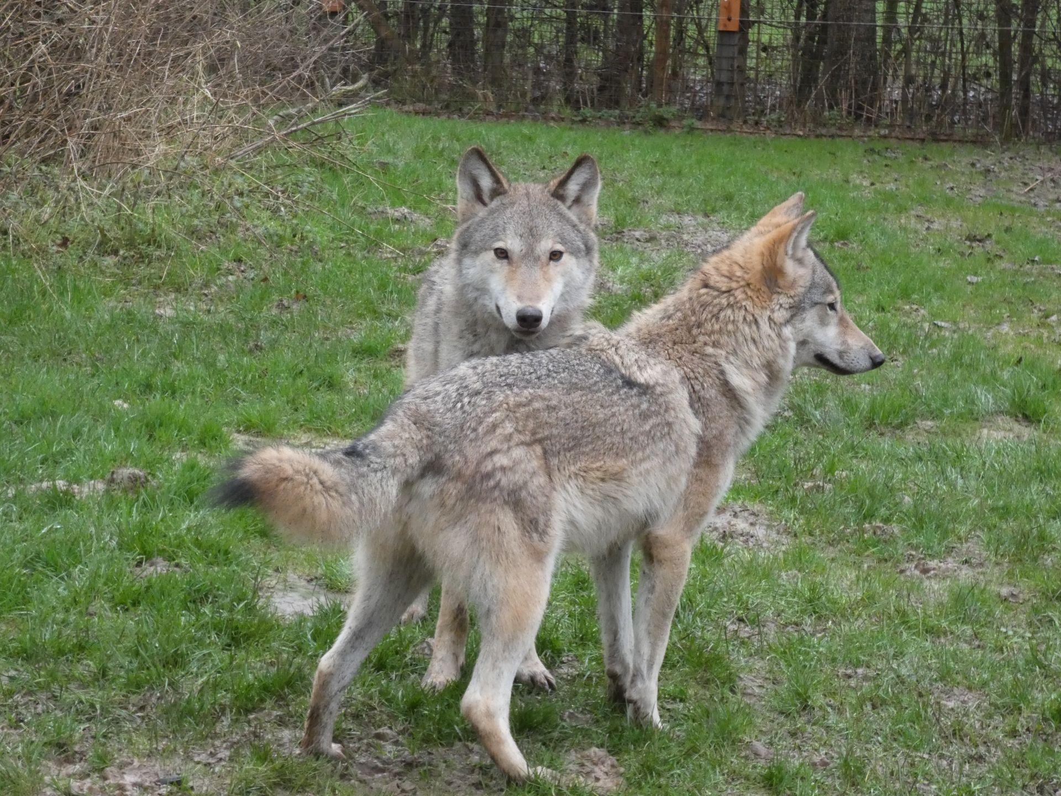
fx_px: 3831
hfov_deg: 15.8
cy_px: 398
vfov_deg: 11.9
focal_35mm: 125
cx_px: 530
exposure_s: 1/80
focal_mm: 22.4
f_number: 5.2
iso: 640
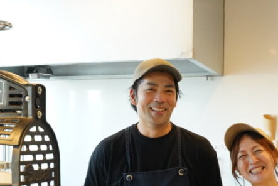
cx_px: 169
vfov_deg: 17.2
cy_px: 142
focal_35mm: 79
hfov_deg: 25.6
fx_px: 610
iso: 4000
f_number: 11
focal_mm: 35
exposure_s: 1/40
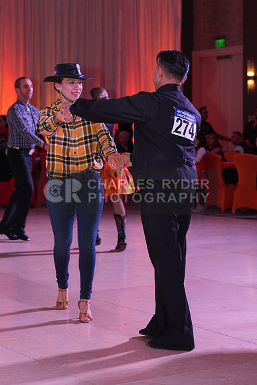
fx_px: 920
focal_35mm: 86
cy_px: 192
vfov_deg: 23.6
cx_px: 128
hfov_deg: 15.9
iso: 1600
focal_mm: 86
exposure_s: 1/200
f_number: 5
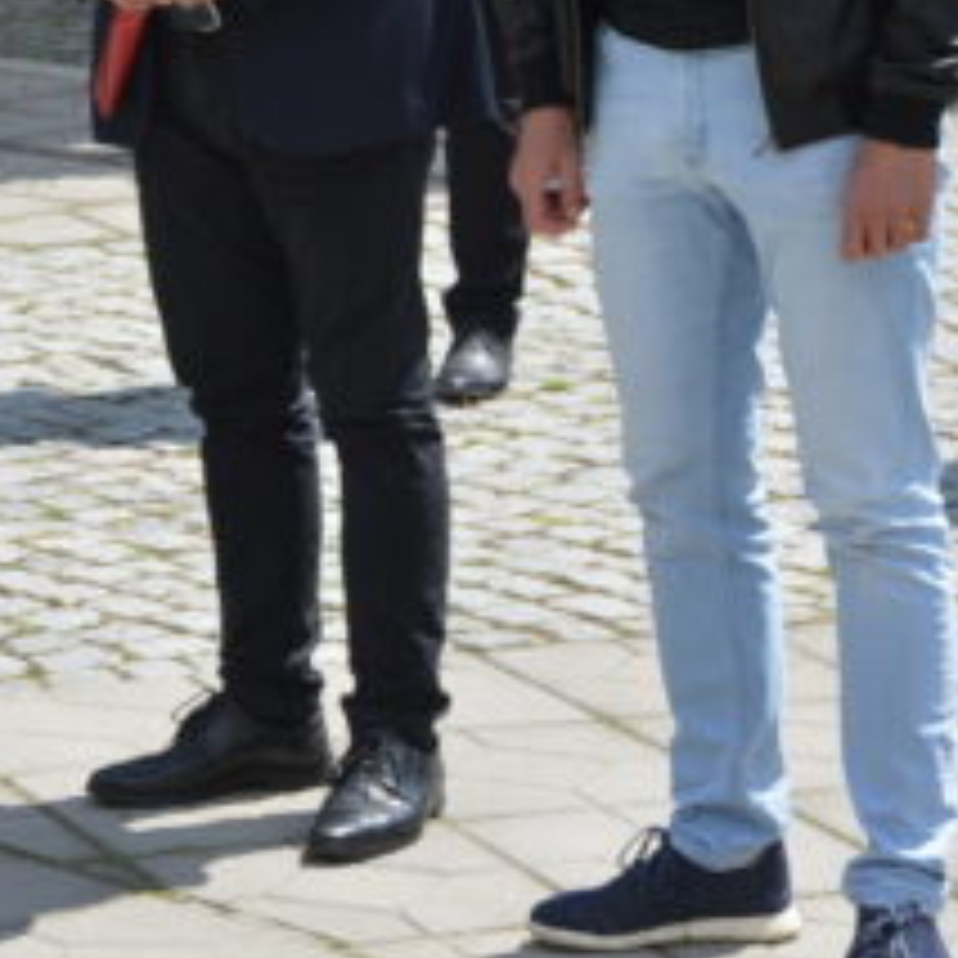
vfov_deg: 9.3
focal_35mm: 187
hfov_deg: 9.3
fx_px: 5867
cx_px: -63
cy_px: -47
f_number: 7.1
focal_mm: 45
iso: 100
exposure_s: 1/200
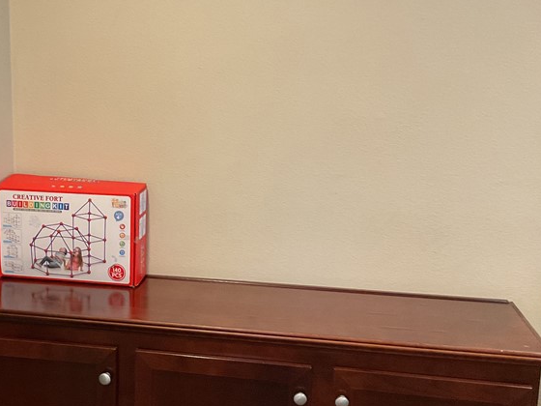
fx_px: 828
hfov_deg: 35.5
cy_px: 240
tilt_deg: -11.2
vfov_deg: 27.5
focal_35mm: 53
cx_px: 150
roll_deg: -0.3
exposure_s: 1/60
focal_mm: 3
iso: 200
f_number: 1.8
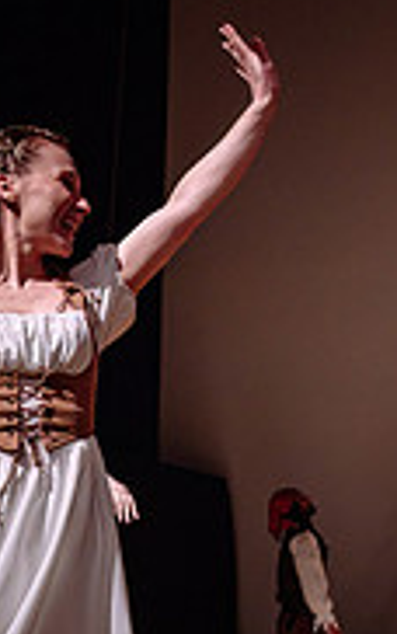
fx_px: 1901
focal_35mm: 110
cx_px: 263
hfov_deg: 11.9
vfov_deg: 18.5
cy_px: 608
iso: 1600
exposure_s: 1/250
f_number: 2.8
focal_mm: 29.5
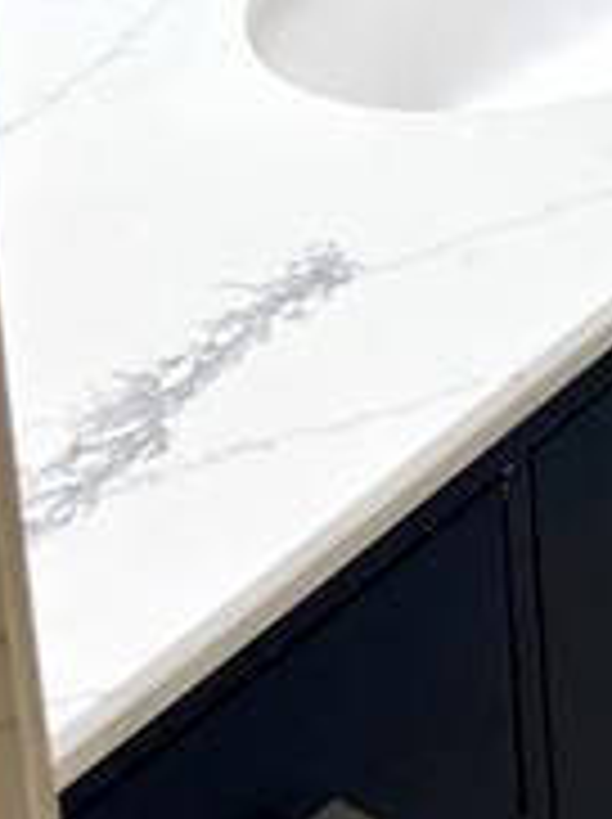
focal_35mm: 110
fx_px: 2599
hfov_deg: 12.3
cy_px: -796
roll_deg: +1.3
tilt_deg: -10.5
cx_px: 1084
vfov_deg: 14.8
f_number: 1.6
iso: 80
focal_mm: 5.1
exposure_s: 1/120
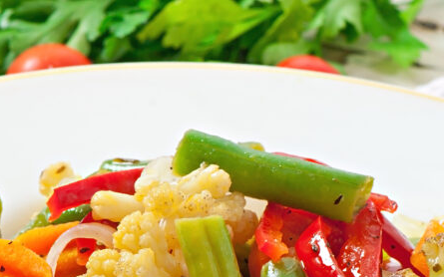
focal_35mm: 369
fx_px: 4467
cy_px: 307
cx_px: 308
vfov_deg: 3.6
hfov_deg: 5.7
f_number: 14
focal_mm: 105
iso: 100
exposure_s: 1/200
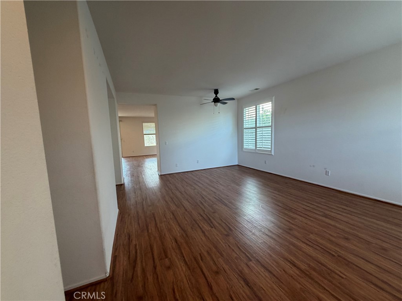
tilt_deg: -4.8
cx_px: 201
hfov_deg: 102.1
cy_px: 150
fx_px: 163
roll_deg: +2.2
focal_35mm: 14
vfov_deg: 85.7
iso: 200
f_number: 2.2
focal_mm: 2.22
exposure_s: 1/60
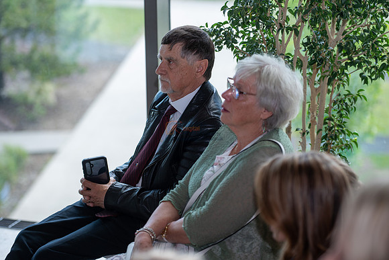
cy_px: 130
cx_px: 194
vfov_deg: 13.0
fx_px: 1135
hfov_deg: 19.5
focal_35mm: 105
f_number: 3.2
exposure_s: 1/160
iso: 125
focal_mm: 105
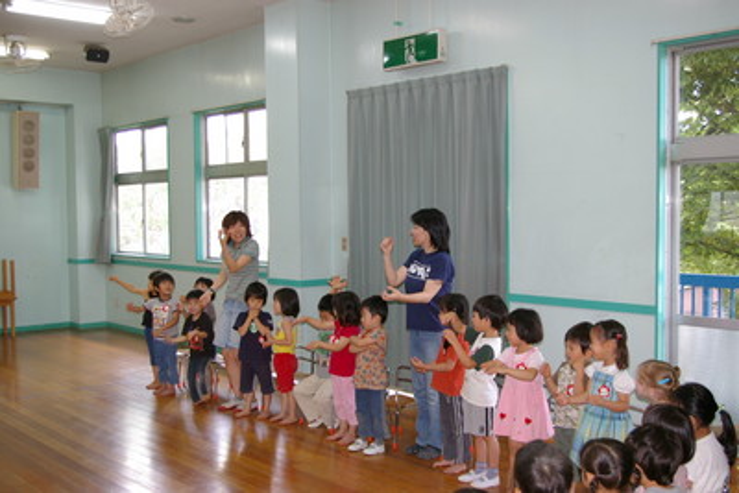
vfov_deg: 34.2
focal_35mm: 39
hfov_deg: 49.5
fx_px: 801
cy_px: 246
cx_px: 370
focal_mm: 26
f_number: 4.5
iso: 400
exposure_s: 1/60
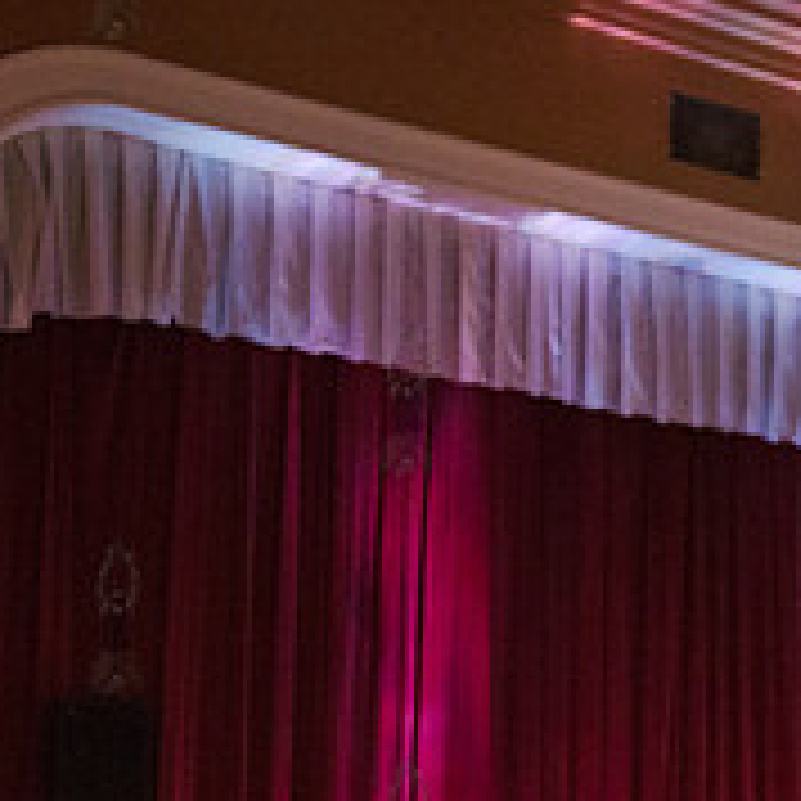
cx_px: 986
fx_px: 2539
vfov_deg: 17.8
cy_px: 614
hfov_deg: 17.1
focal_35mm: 97
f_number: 2.8
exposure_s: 1/250
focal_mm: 35
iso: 4000
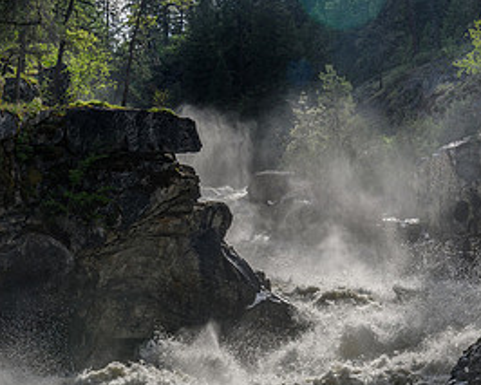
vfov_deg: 11.4
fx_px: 1923
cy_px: 160
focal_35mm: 135
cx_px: 246
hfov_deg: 14.3
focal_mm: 66
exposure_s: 1/160
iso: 64
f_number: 11
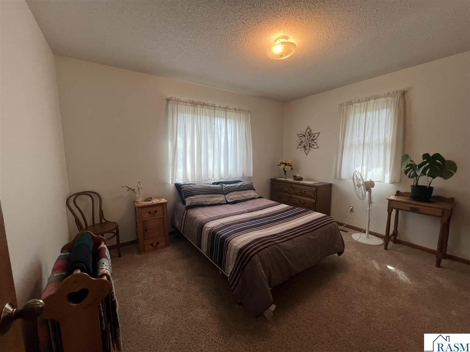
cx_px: 235
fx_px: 177
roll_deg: +0.2
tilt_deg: -8.0
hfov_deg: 106.2
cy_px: 176
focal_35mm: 13
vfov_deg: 89.9
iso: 80
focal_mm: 1.57
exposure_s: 1/120
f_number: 1.8
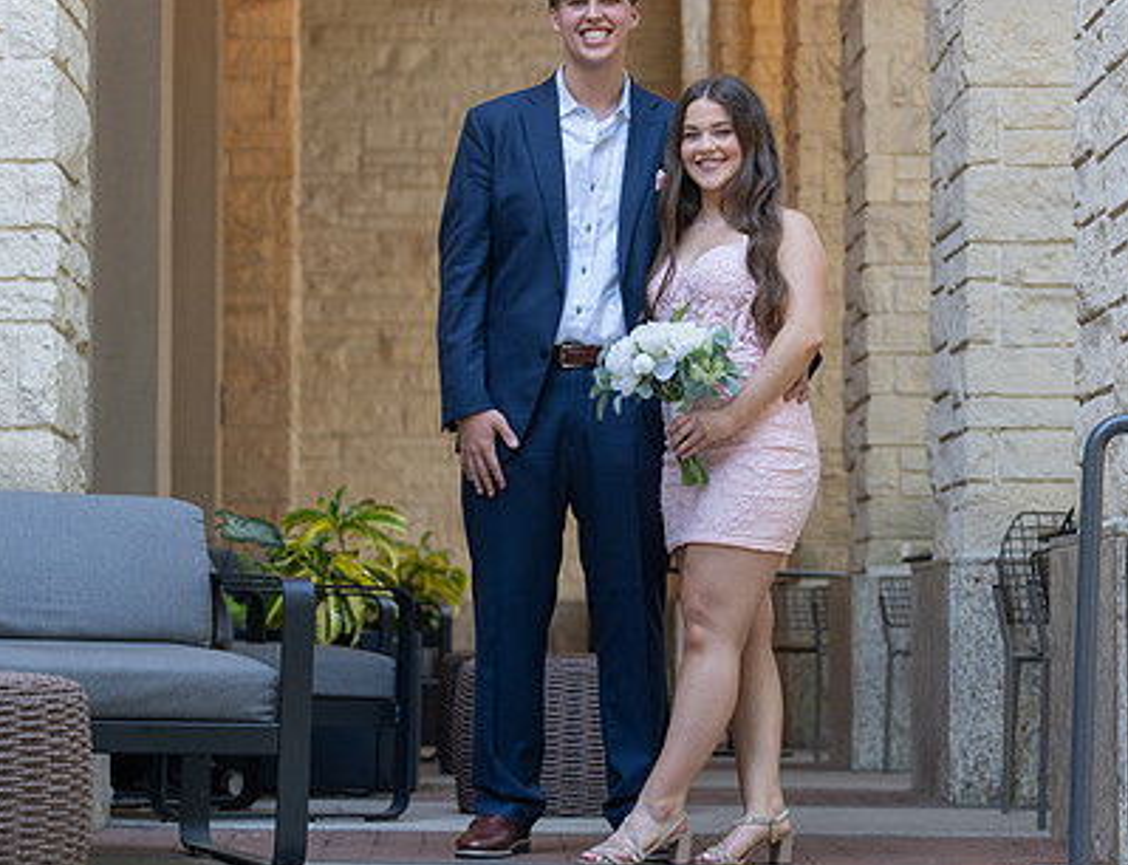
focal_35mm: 122
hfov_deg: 16.0
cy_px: 367
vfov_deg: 12.3
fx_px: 4008
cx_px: 634
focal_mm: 70
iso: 1000
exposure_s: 1/320
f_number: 2.8
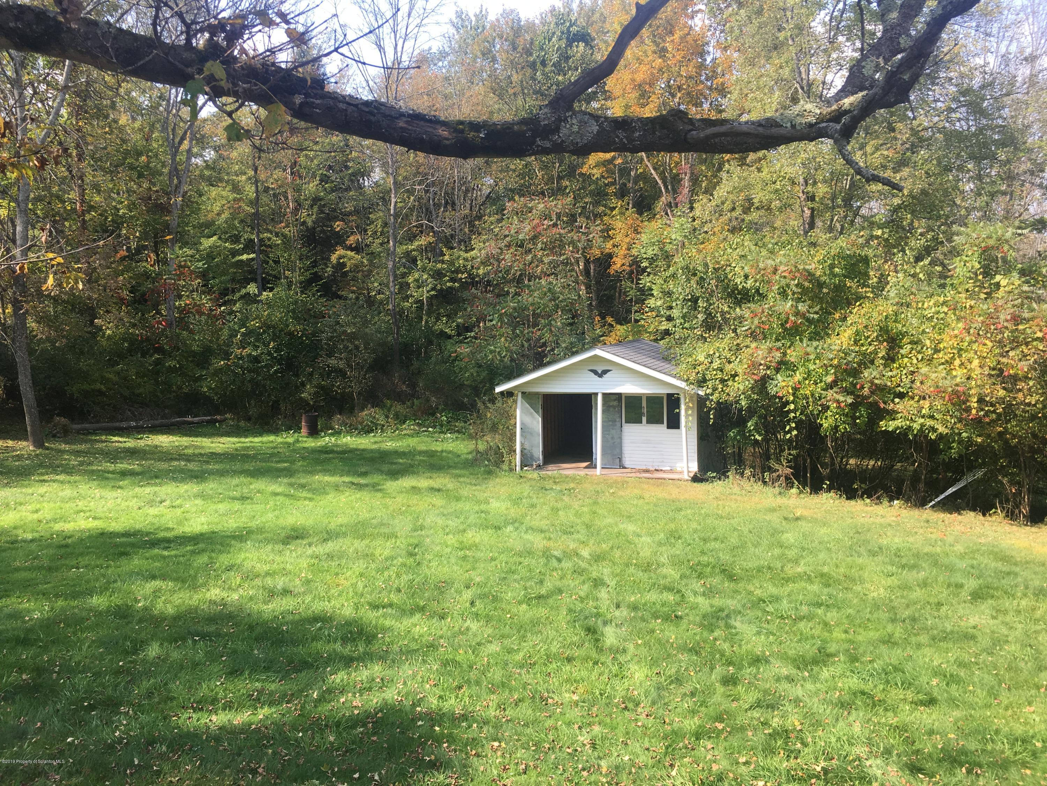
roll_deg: +0.0
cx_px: 524
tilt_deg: -4.3
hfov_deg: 61.7
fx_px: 877
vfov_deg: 48.2
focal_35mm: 29
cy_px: 393
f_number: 2.2
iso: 25
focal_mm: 4.15
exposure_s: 1/384
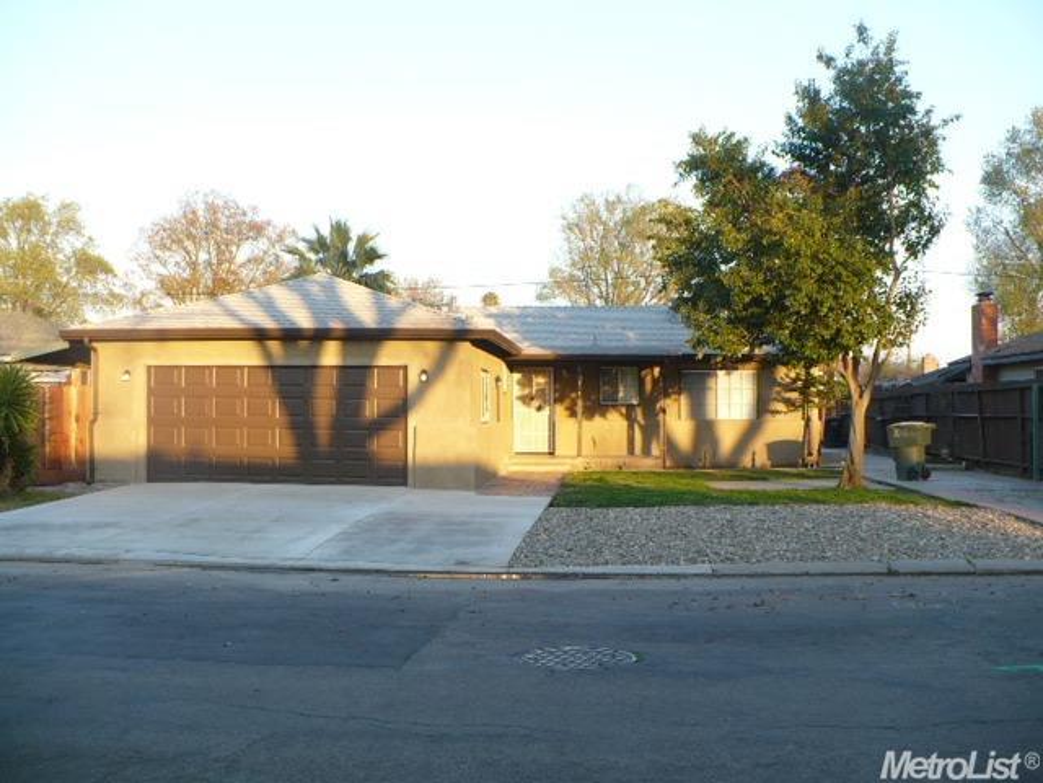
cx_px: 522
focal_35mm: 37
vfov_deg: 38.7
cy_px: 392
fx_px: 1115
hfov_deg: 50.1
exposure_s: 1/160
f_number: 2.8
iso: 100
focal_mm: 6.1
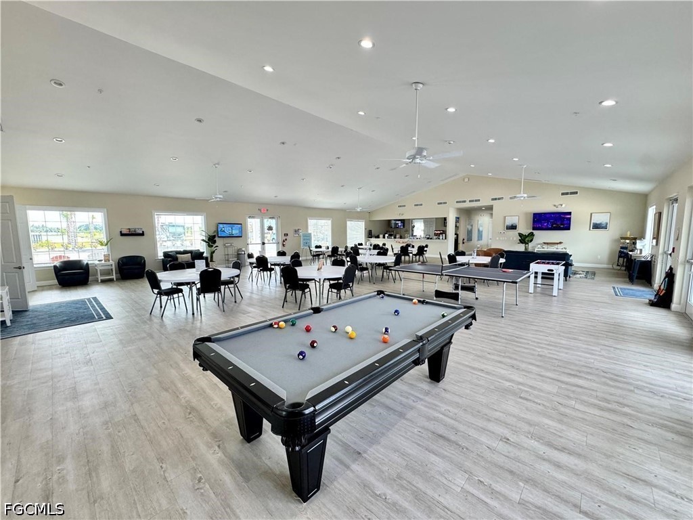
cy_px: 260
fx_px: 280
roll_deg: +1.0
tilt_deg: -5.1
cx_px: 346
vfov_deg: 85.7
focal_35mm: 14
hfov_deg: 102.1
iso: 250
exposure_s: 1/120
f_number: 2.2
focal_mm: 2.22
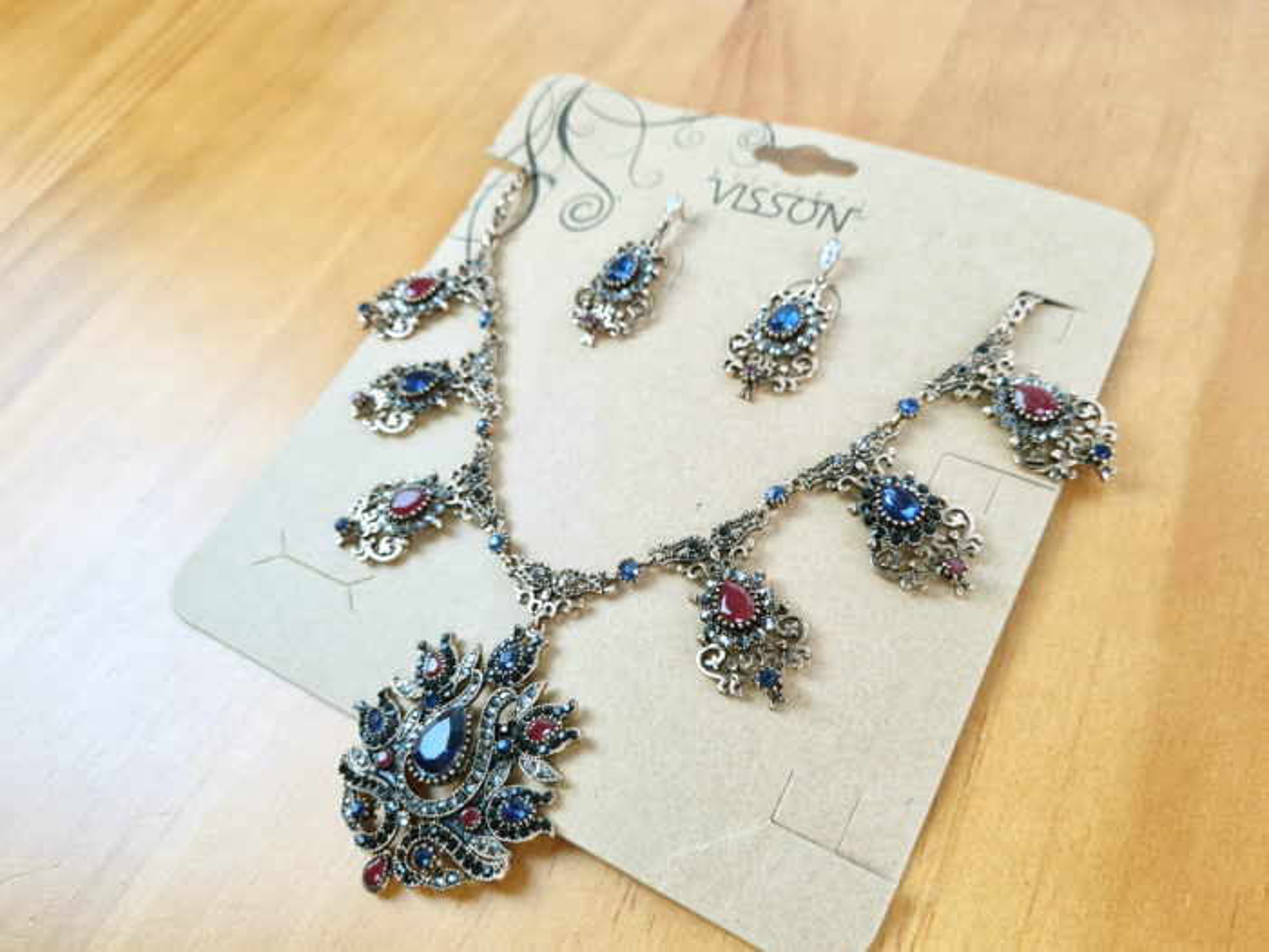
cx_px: 634
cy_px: 476
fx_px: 953
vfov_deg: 53.1
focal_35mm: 26
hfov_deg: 67.3
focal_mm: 5.4
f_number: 1.8
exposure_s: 1/120
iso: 50
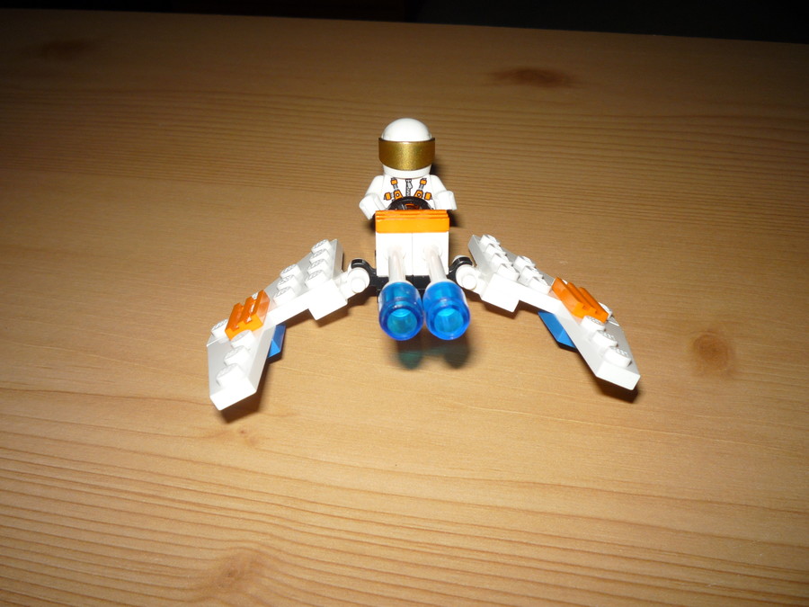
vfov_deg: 44.2
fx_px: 748
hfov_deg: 56.8
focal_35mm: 32
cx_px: 404
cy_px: 304
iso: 100
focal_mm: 5.2
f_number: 4
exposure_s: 1/30
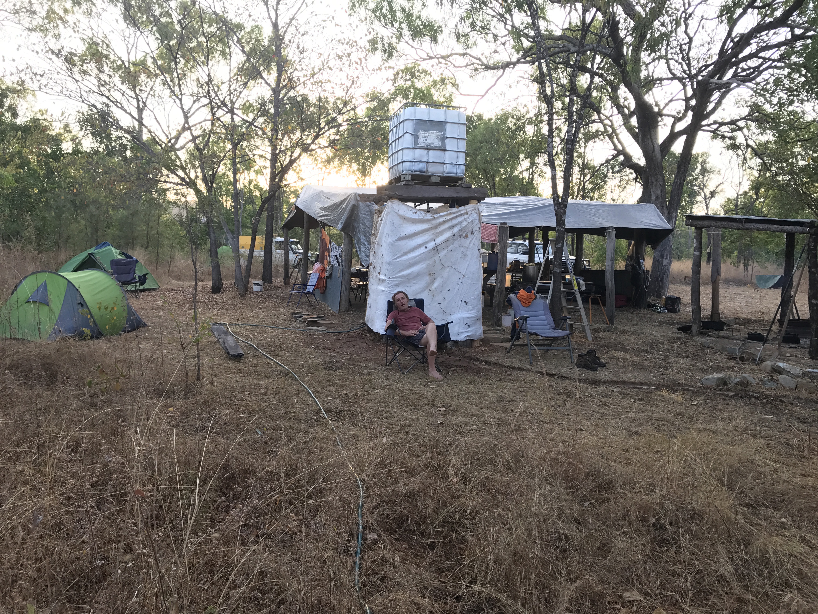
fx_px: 662
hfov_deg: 63.4
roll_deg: -0.5
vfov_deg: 49.7
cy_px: 307
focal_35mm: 28
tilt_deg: -2.6
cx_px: 409
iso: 20
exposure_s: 1/109
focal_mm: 3.99
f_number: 1.8
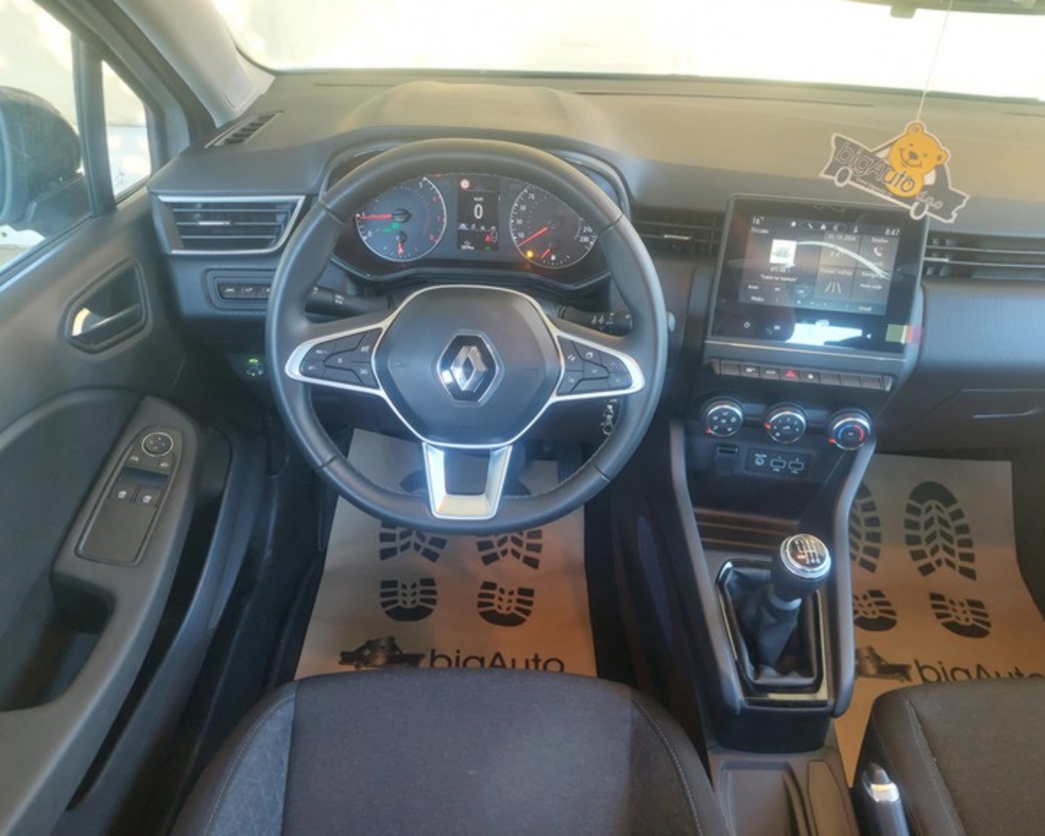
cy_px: 417
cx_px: 522
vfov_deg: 53.2
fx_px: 835
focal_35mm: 27
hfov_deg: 64.1
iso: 400
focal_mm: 5.23
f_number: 1.8
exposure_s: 1/60
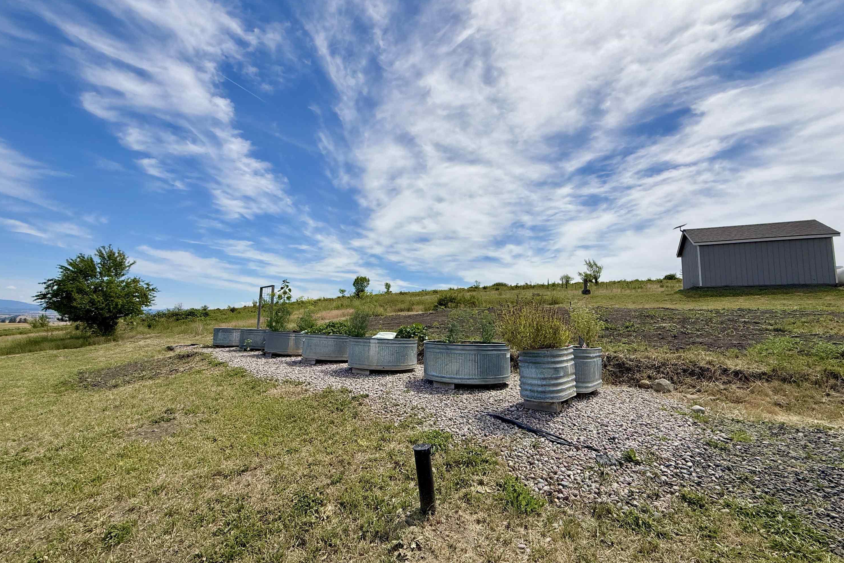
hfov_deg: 100.4
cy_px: 288
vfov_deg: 77.3
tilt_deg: +6.3
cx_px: 419
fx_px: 352
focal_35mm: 15
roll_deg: -2.9
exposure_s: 1/3891
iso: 50
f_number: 2.2
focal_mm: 2.22
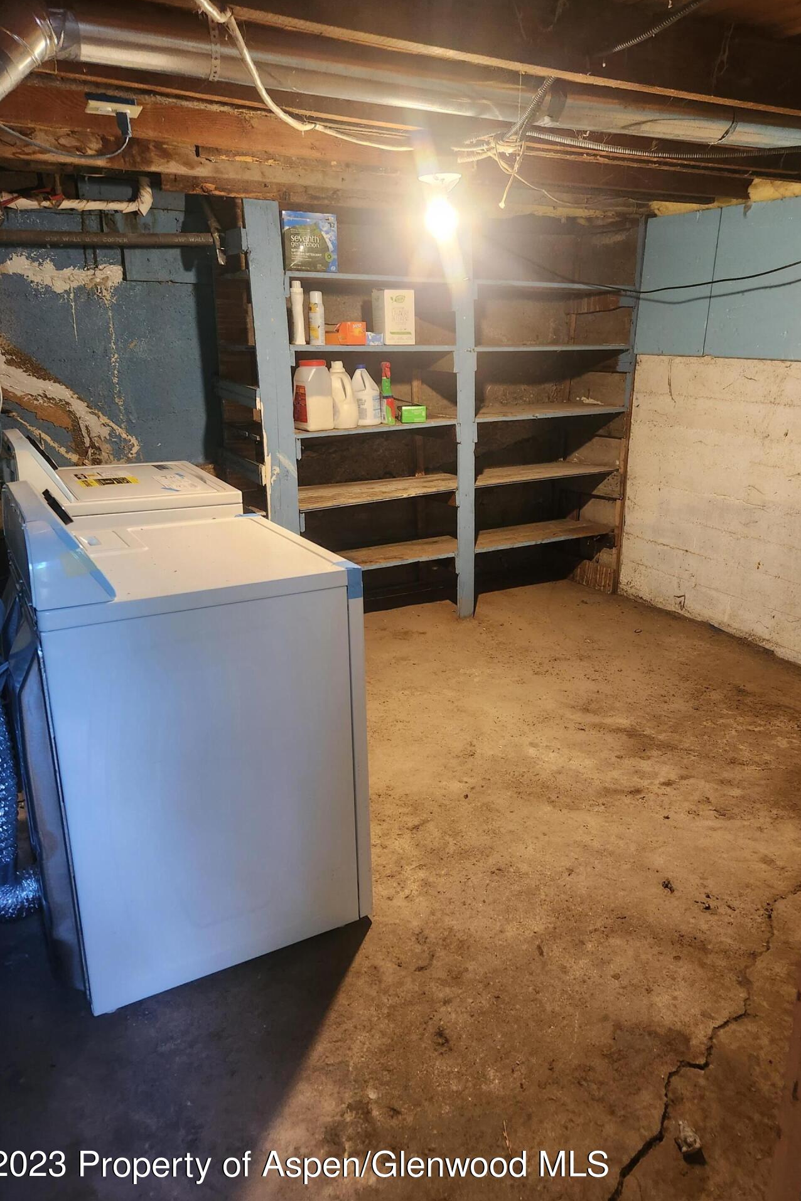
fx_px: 834
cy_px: 594
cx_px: 431
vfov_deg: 71.5
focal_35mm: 25
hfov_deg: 51.2
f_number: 1.8
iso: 640
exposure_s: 1/40
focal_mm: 5.4
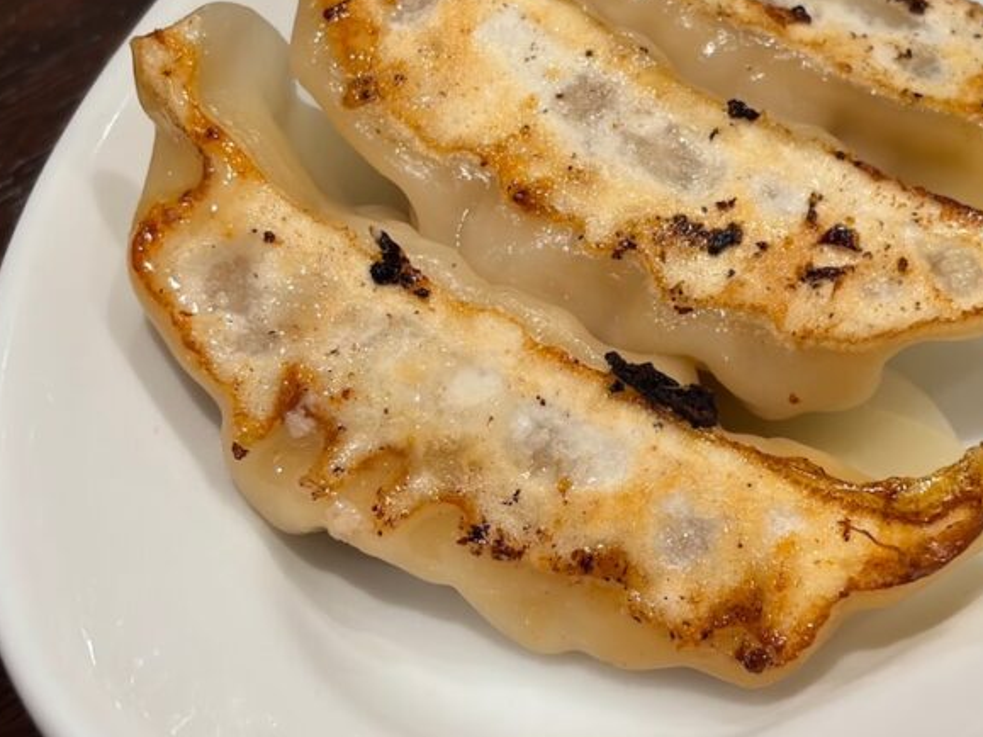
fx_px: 2612
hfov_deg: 21.3
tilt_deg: -45.8
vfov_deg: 16.0
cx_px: 626
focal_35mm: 92
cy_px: 302
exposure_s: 1/50
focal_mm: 5.96
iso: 50
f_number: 1.6
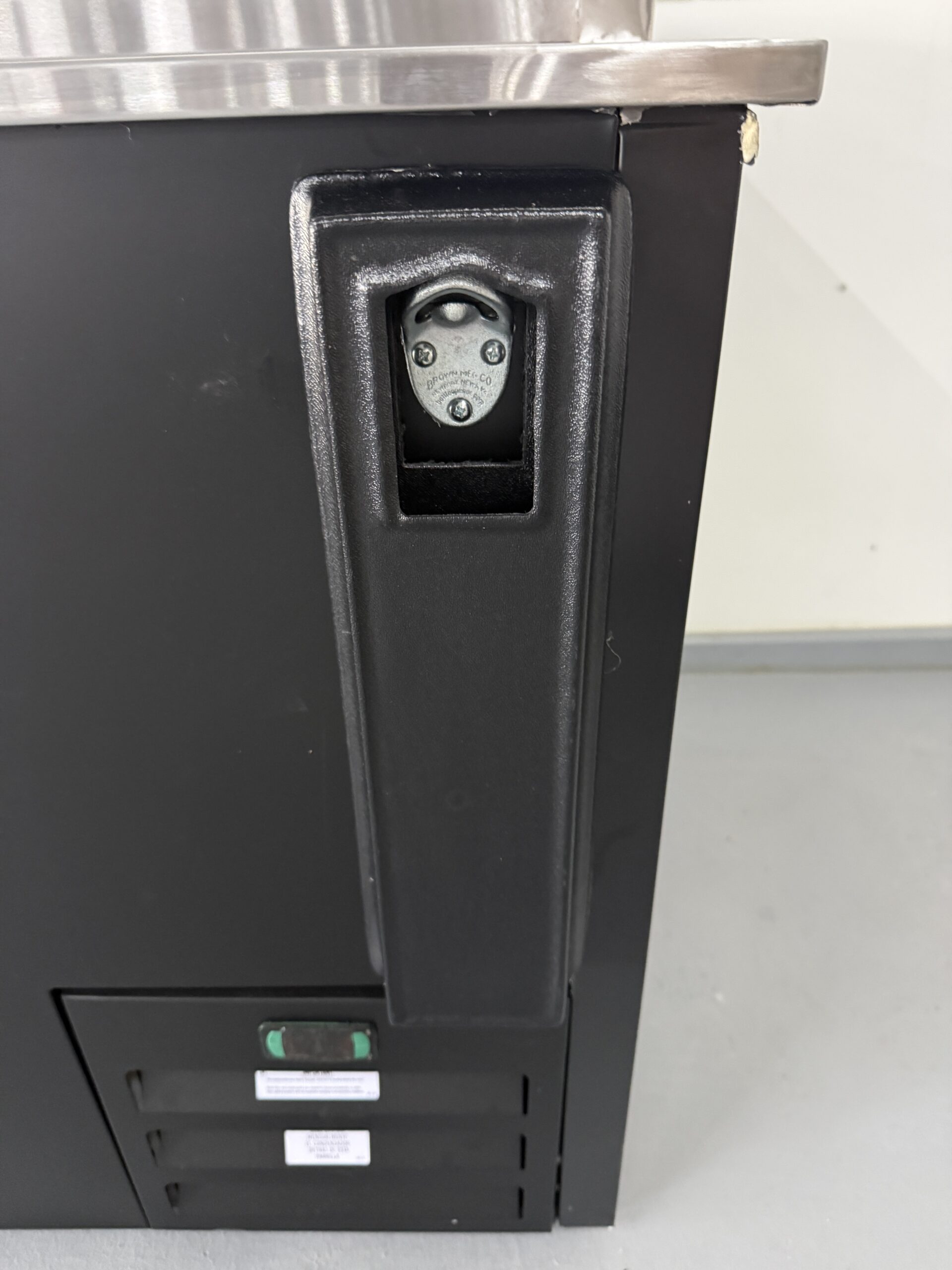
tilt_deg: -30.5
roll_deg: -0.9
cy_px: 635
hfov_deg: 56.8
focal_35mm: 24
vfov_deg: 71.6
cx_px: 476
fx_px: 880
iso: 800
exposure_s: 1/33
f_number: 1.78
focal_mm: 6.76
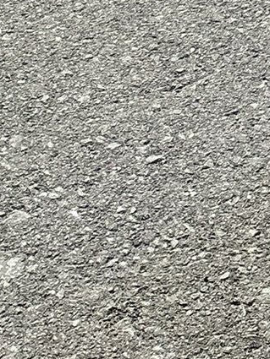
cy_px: -449
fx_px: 1403
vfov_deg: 12.2
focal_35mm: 135
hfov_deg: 10.2
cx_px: 537
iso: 25
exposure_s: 1/1342
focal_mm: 3
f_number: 1.8
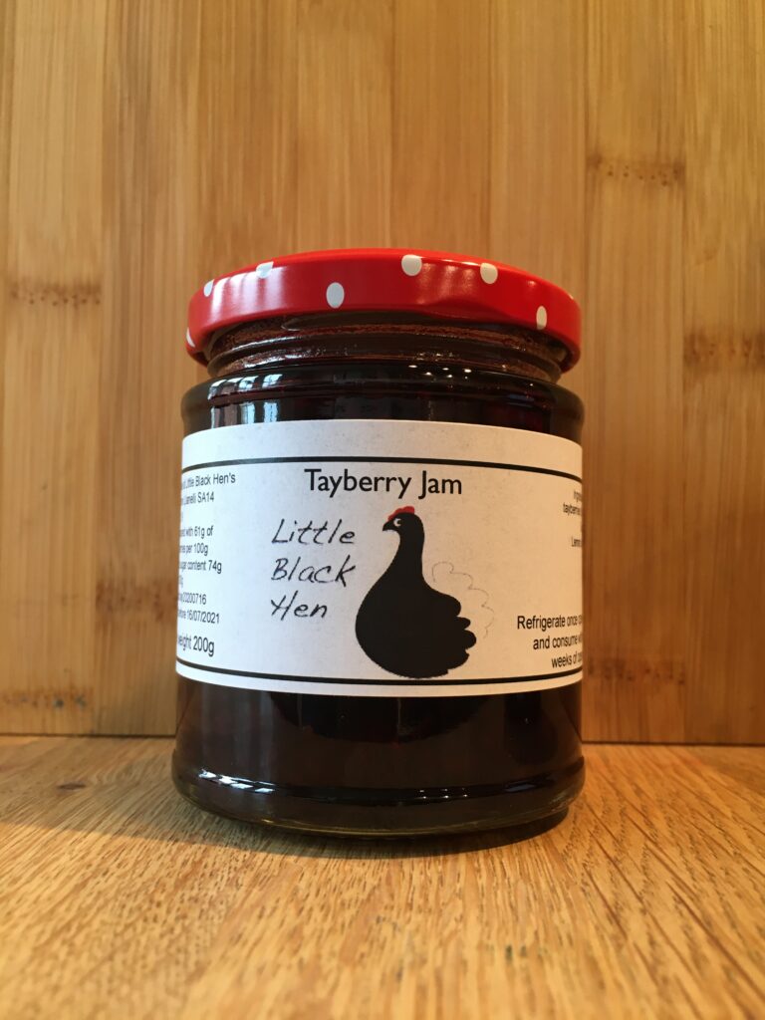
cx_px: 382
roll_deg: -1.1
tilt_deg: +4.8
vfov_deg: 61.7
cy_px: 510
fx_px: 855
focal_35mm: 29
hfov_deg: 48.2
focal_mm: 4.15
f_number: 2.2
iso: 100
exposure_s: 1/33
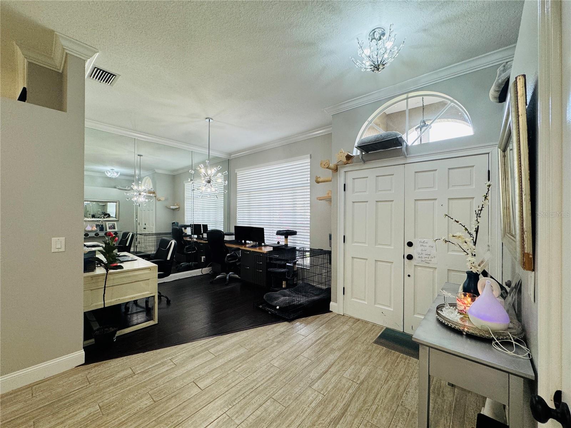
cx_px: 286
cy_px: 214
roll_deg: -0.4
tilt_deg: +0.3
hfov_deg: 102.1
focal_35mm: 14
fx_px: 231
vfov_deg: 85.7
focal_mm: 2.22
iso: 160
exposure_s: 1/120
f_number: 2.2
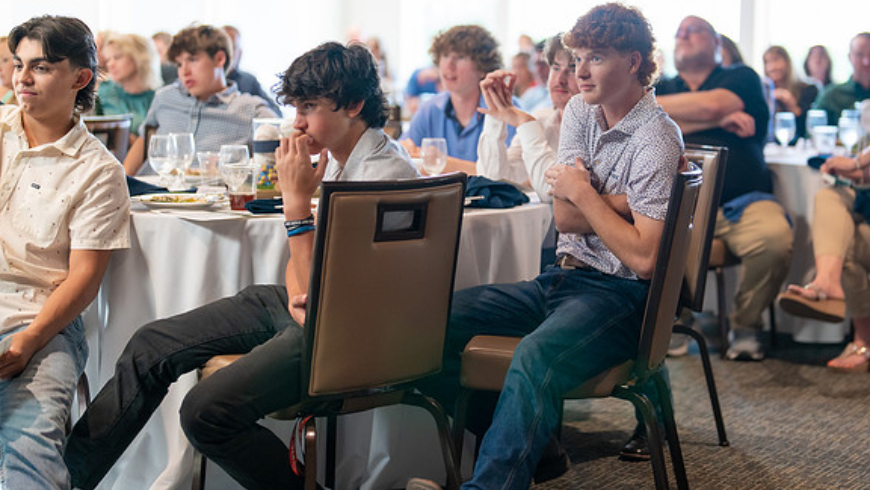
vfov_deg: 17.4
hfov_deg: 30.4
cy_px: 176
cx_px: 561
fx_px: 1592
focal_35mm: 69
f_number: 1.2
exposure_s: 1/320
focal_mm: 50
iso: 500
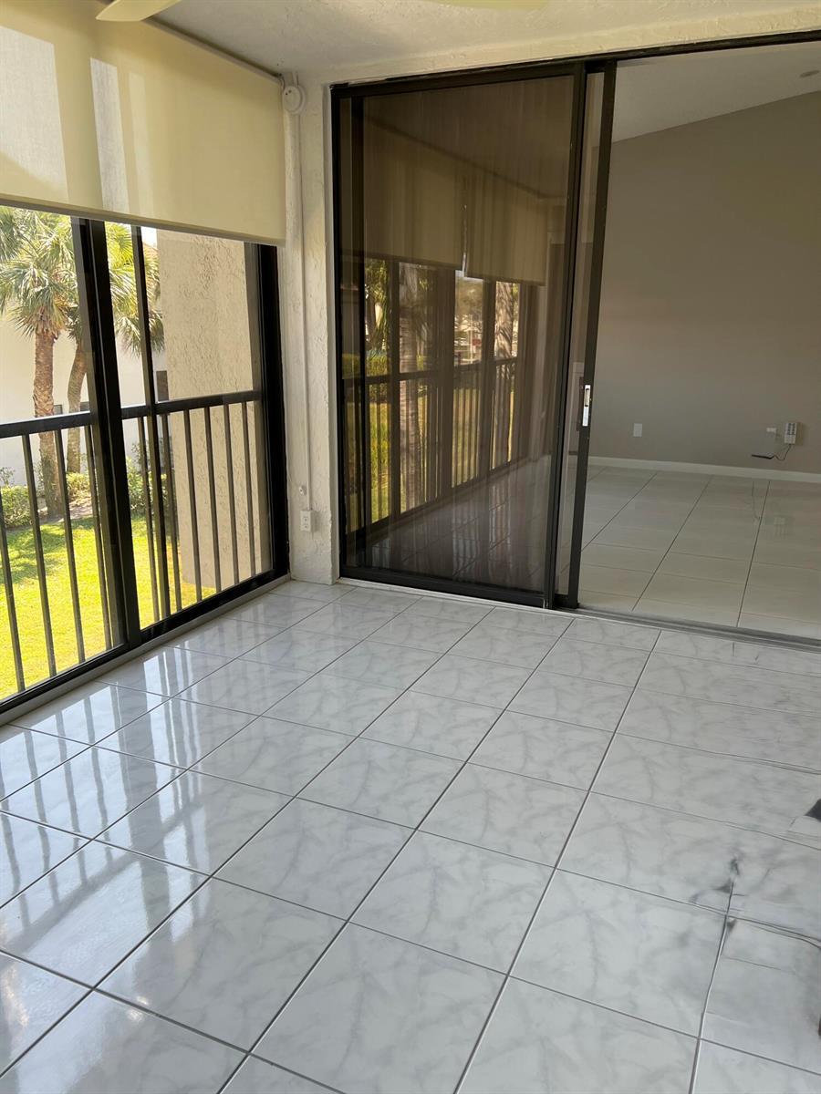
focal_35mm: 26
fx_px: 822
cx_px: 410
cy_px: 547
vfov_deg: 67.3
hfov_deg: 53.1
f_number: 1.5
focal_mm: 5.7
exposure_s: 1/127
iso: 32
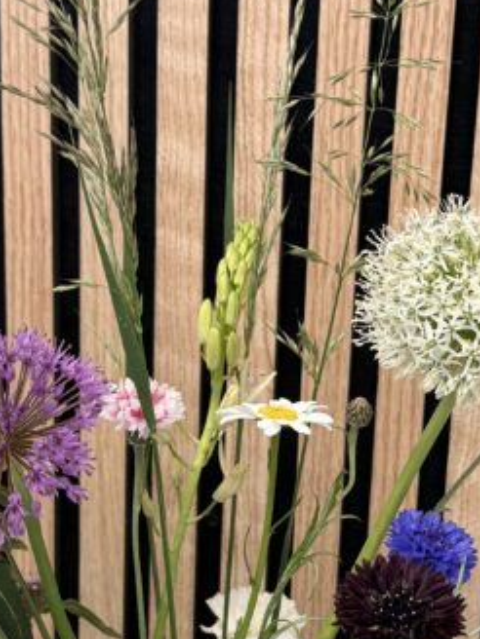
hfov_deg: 19.6
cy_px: 442
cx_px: 330
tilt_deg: -16.1
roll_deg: -4.1
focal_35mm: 75
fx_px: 1387
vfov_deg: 25.8
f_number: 1.78
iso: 200
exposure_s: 1/121
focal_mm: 6.76
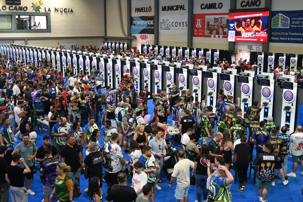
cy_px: 101
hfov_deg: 46.4
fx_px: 353
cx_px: 152
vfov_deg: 31.9
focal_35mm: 42
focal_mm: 28
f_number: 4.5
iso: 250
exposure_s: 1/50
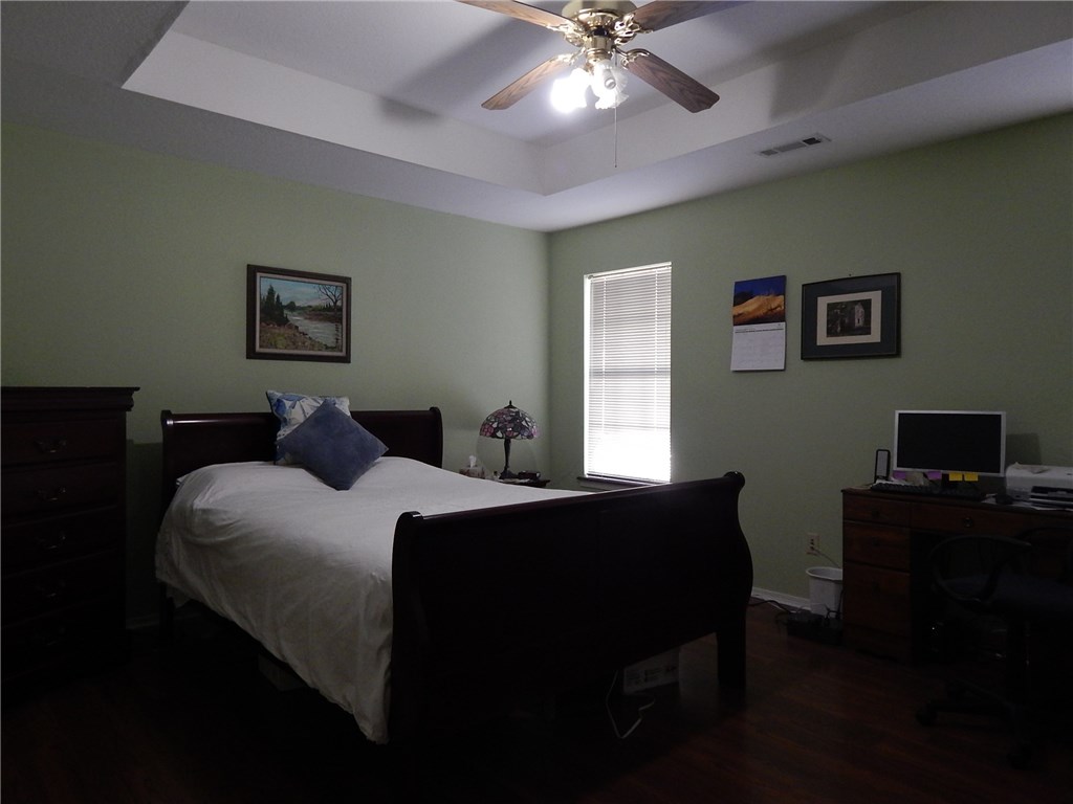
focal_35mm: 23
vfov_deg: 58.9
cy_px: 402
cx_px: 536
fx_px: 713
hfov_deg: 73.9
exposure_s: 1/25
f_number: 3
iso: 400
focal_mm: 4
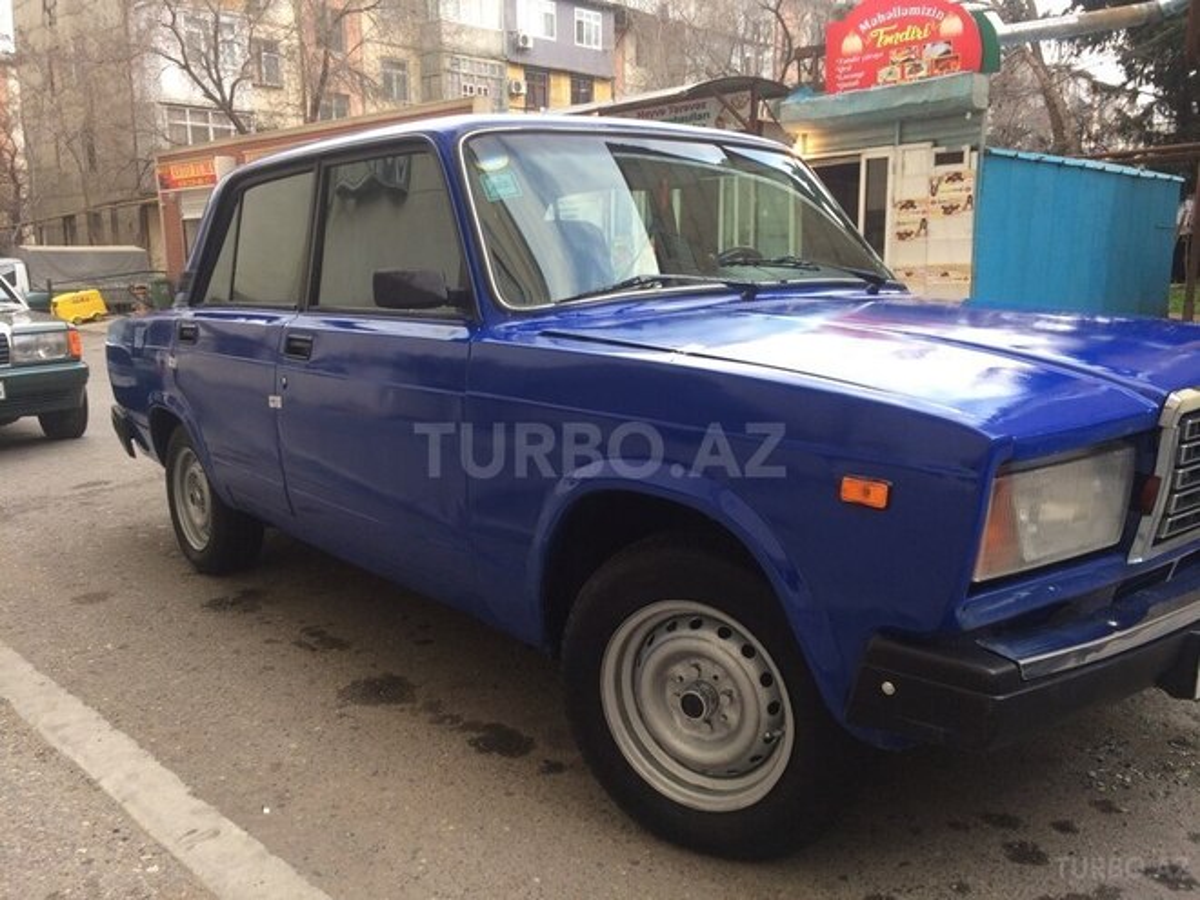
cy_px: 450
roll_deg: -0.1
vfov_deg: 48.2
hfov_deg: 61.7
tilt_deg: -9.7
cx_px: 600
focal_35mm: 29
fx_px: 1005
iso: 50
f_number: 2.2
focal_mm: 4.15
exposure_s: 1/100
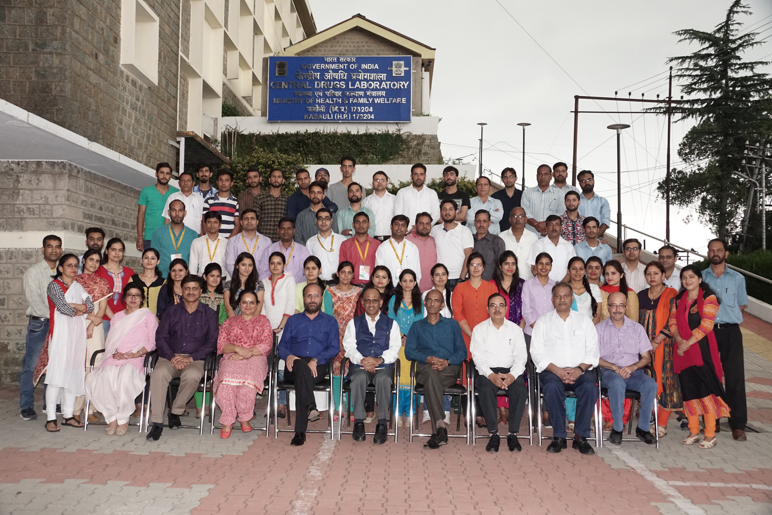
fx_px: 708
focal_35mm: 33
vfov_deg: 40.0
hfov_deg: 57.2
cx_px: 386
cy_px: 258
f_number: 8
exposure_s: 1/125
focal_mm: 22
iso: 1600
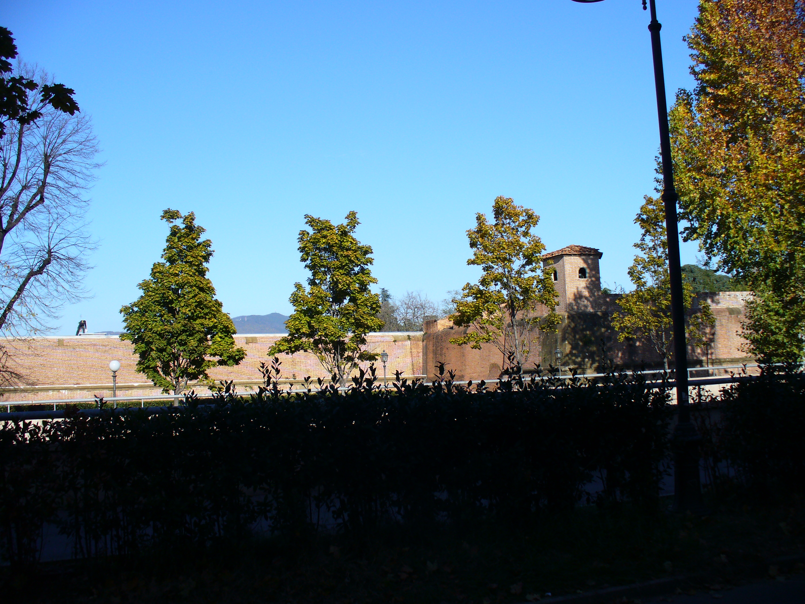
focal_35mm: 37
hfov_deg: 50.1
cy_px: 302
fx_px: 860
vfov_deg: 38.7
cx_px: 402
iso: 80
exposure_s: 1/320
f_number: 5.6
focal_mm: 6.1
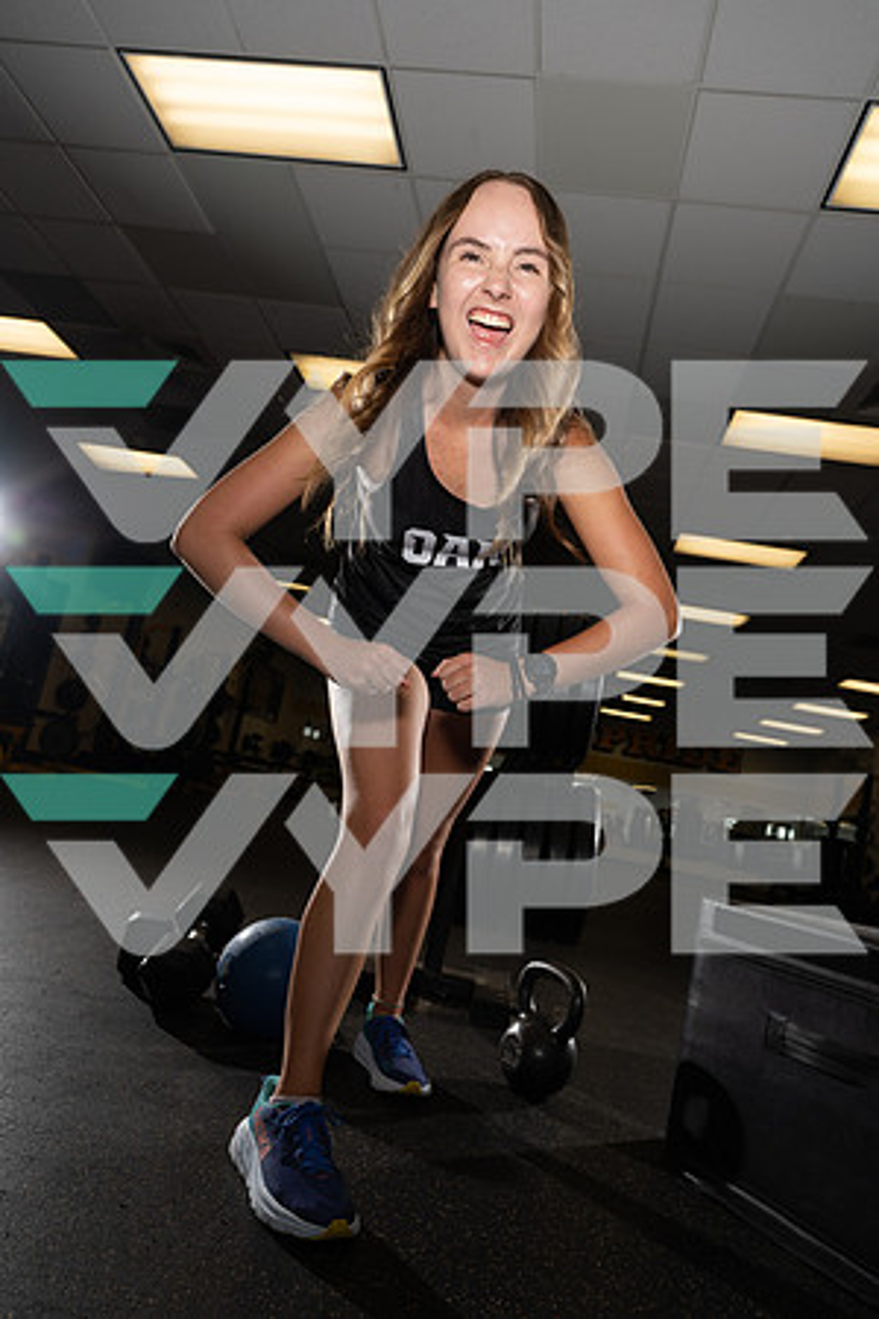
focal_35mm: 24
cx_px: 440
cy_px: 660
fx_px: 879
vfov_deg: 73.7
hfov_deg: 53.1
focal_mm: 24
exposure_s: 1/250
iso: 400
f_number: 7.1
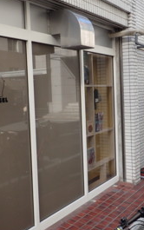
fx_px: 282
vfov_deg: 44.3
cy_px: 108
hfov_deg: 28.6
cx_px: 82
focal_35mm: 45
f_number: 2.8
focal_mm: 4.5
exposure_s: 1/400
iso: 200
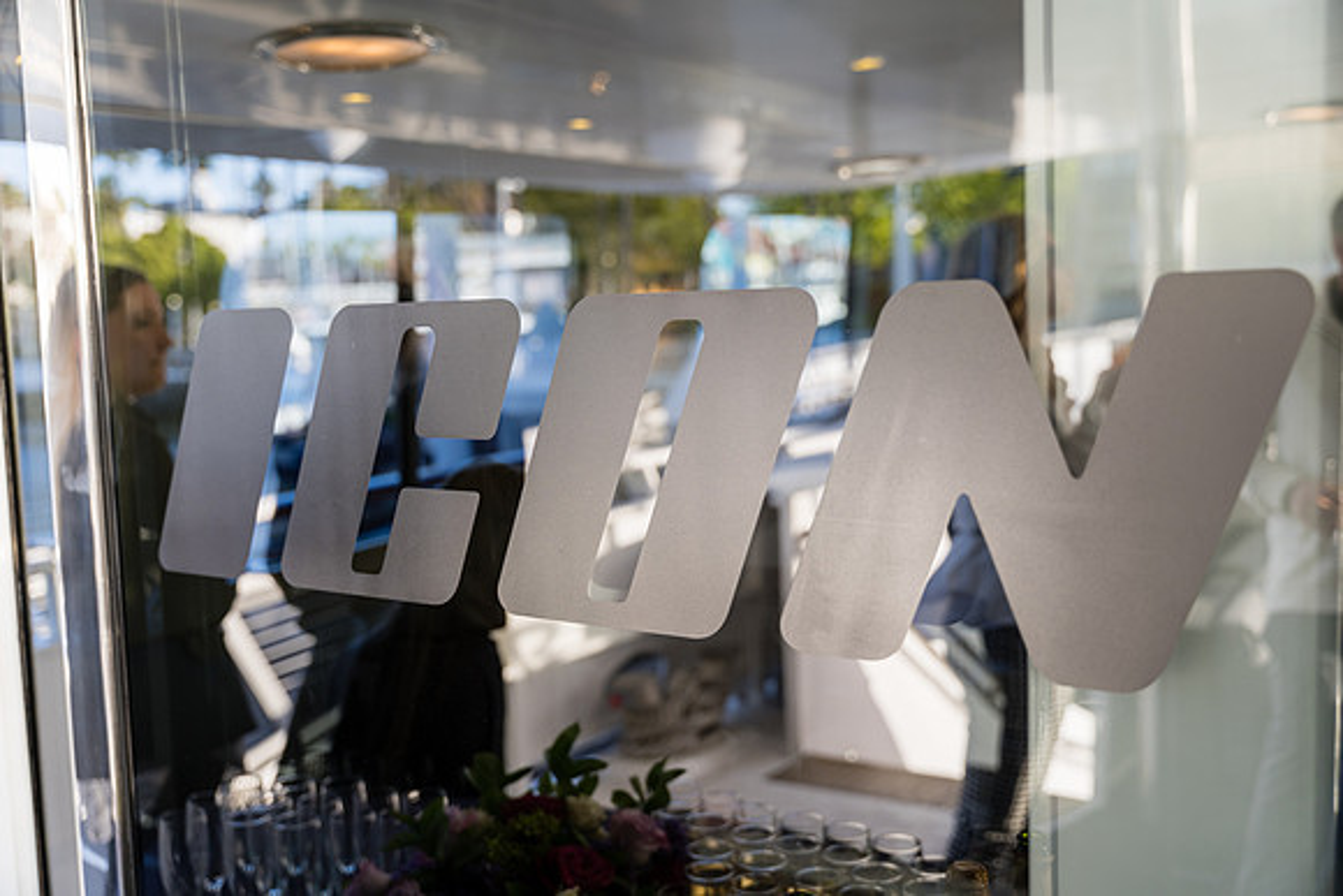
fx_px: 1369
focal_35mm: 37
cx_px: 672
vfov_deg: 36.2
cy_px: 448
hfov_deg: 52.2
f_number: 2.8
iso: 160
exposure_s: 1/125
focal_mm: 36.7
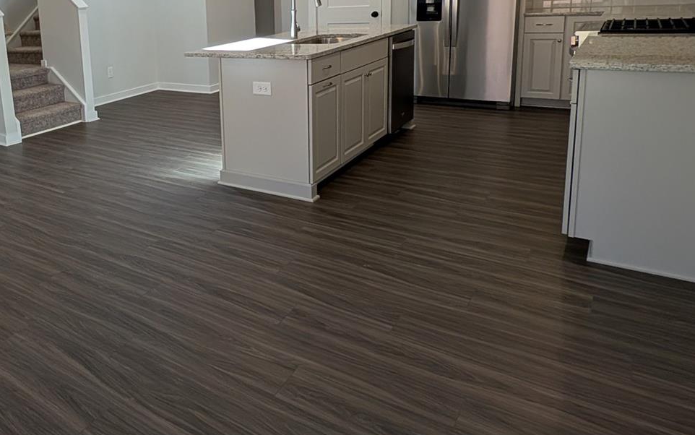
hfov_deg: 62.3
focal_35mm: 27
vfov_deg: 44.2
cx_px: 134
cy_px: 98
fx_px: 512
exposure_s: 1/120
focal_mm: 2.23
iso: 55
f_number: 1.95
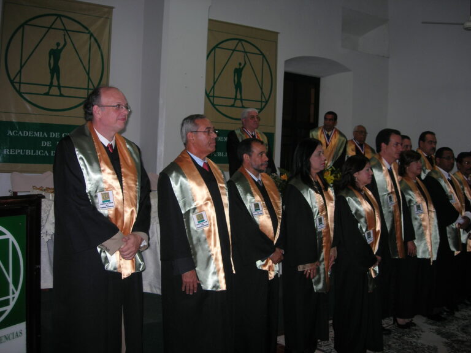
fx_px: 517
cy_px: 176
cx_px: 236
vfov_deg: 37.7
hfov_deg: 49.0
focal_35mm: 38
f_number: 2.8
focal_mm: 7.8
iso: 64
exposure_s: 1/60.1
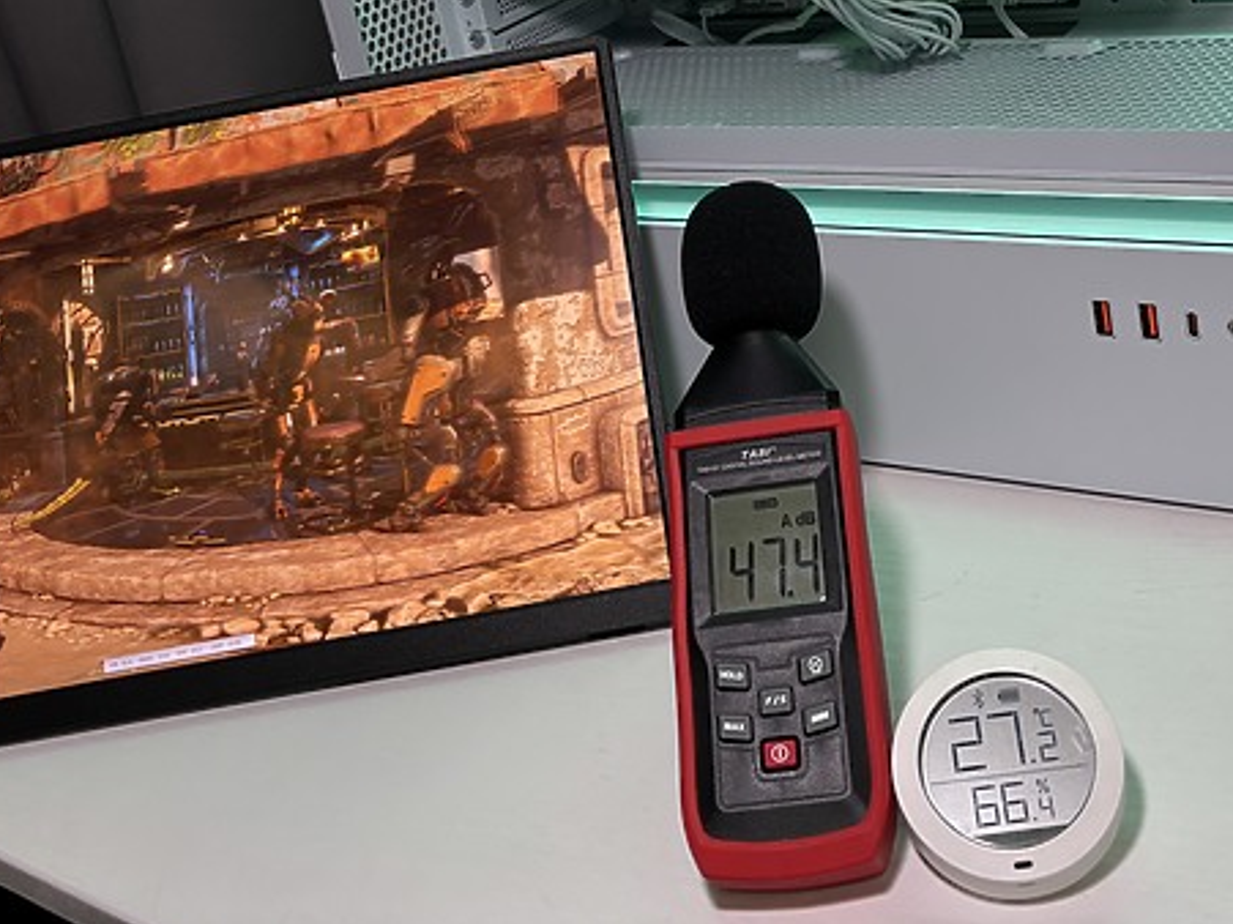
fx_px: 1602
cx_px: 768
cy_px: 138
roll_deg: +10.1
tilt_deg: -17.5
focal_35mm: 45
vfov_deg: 31.1
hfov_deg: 41.8
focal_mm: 5.96
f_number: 1.6
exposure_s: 1/120
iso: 125
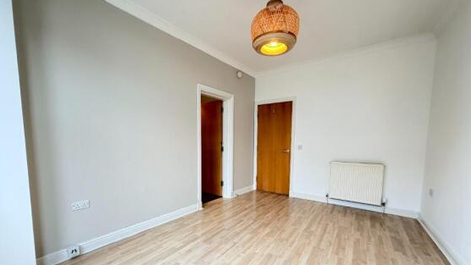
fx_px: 200
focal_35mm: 16
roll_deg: +0.0
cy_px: 161
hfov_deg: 99.4
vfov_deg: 66.4
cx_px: 233
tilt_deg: -5.1
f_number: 2.2
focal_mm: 2.22
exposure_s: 1/113
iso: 320
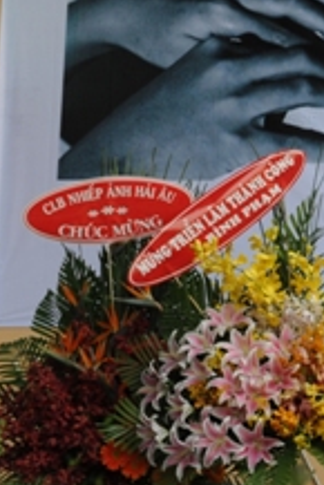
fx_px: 2049
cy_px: 150
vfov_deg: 13.5
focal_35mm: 152
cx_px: 599
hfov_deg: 8.7
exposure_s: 1/100
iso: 500
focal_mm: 60
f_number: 5.6
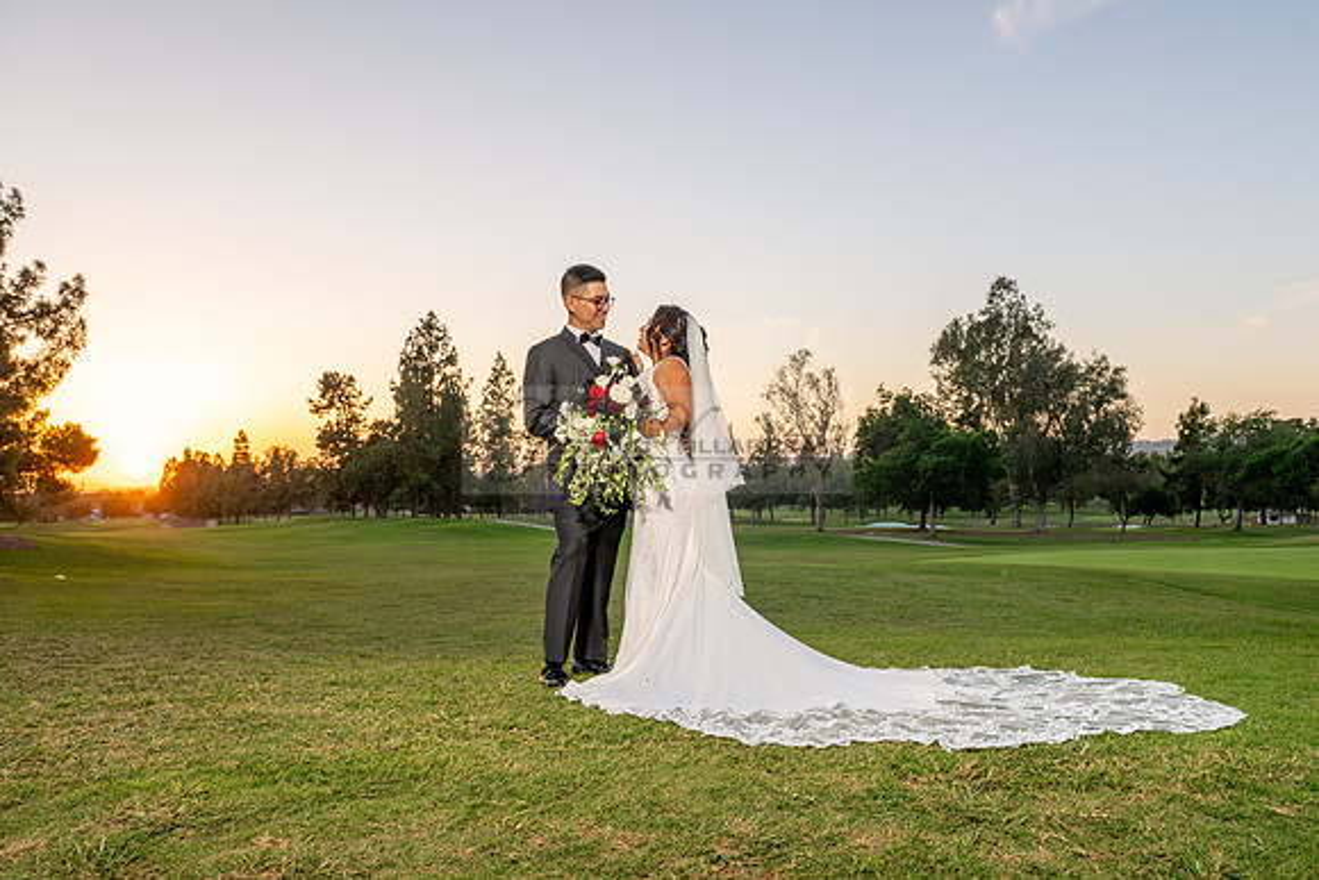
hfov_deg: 68.2
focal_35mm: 26
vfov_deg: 48.7
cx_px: 727
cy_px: 485
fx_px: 970
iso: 320
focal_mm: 24
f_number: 7.1
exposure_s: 1/160
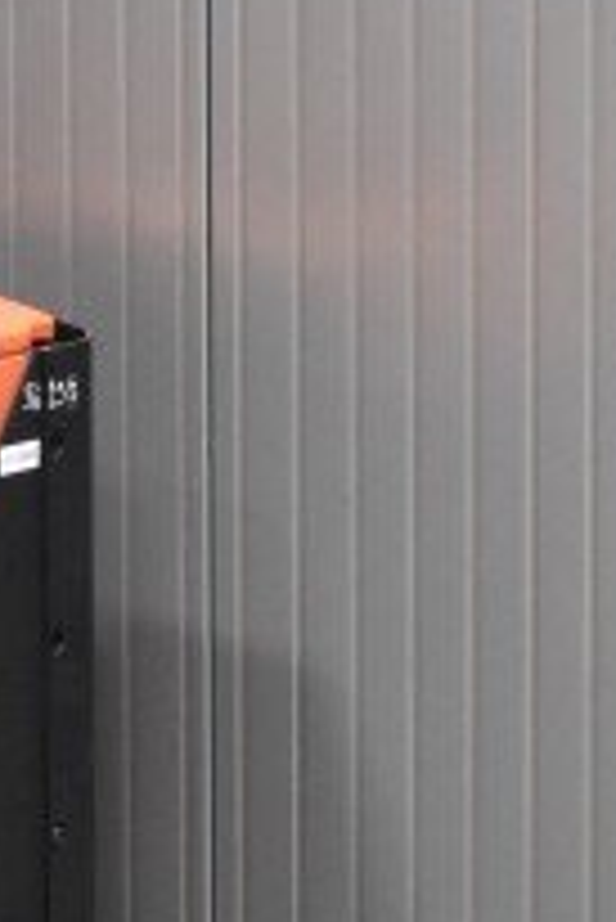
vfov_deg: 8.7
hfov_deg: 5.8
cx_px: -216
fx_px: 6070
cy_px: 369
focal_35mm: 237
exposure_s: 1/30
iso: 1250
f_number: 5
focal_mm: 27
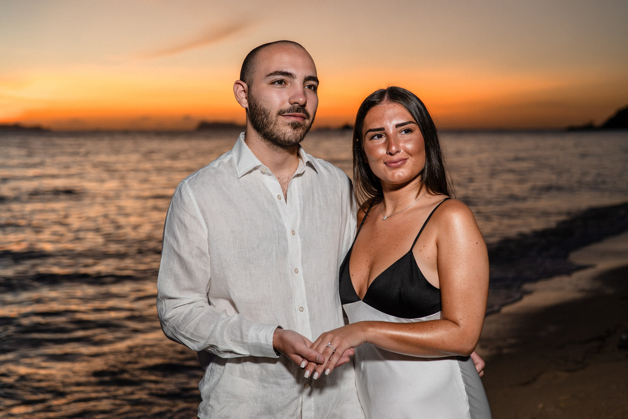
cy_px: 210
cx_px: 314
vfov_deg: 27.0
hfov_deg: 39.6
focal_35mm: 50
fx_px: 872
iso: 2500
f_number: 3.2
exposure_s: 1/320
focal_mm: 50
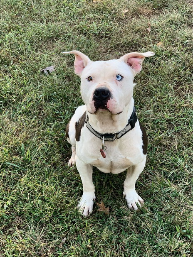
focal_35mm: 56
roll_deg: +1.0
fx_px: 416
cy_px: 128
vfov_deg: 34.4
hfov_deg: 26.1
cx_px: 91
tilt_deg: -43.1
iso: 64
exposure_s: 1/122
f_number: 2.4
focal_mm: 6
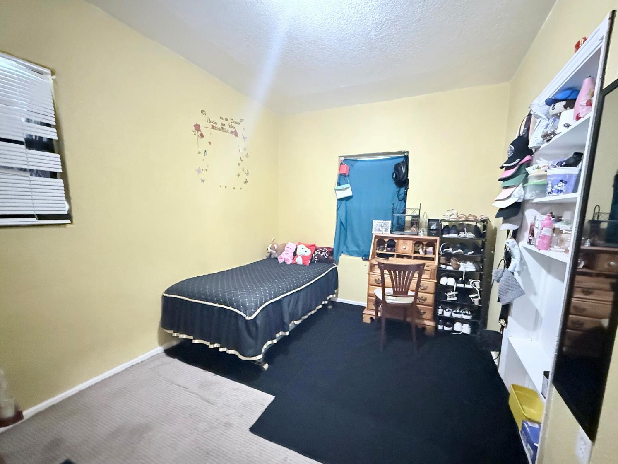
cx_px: 317
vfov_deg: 81.7
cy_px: 245
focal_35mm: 15
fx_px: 268
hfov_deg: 98.1
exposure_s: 1/40
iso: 1600
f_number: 2.2
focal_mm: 2.22
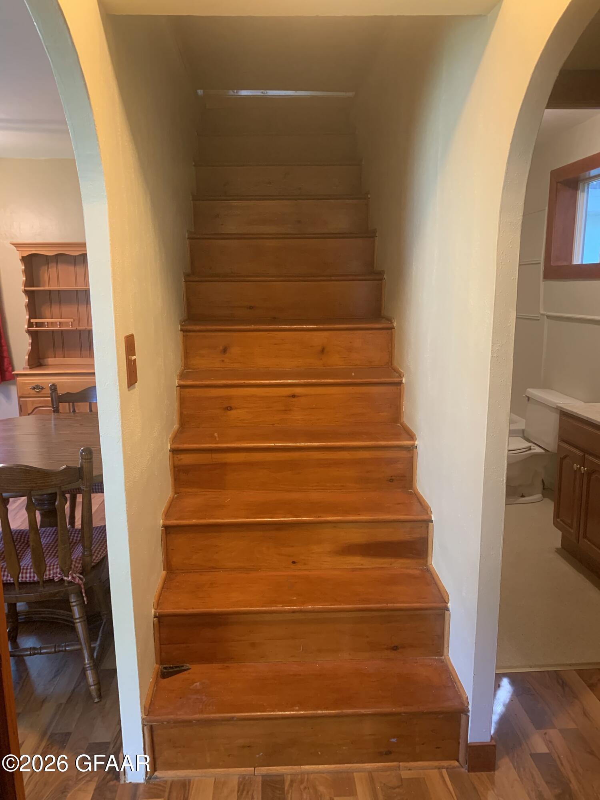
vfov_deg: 67.3
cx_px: 300
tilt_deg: -10.3
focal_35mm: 26
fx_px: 601
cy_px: 400
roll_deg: +1.9
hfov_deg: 53.1
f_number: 1.8
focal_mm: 4.25
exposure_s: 1/60
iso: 320
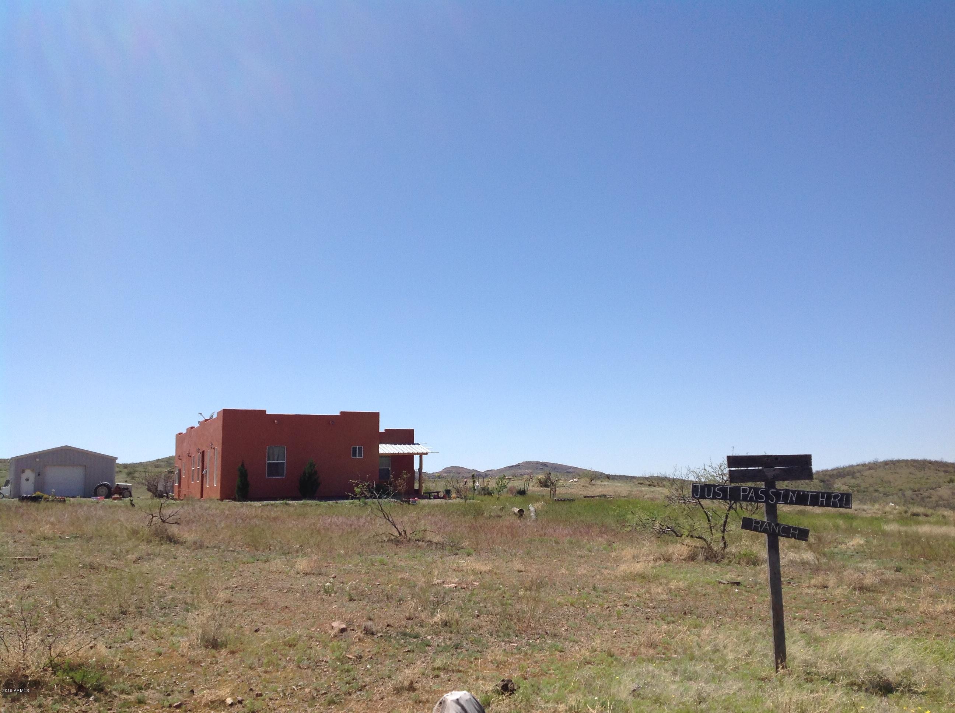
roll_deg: -1.6
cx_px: 478
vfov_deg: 40.6
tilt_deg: +7.0
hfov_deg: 52.7
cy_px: 356
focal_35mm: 35
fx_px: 964
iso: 50
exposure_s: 1/2519
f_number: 2.4
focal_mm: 4.28
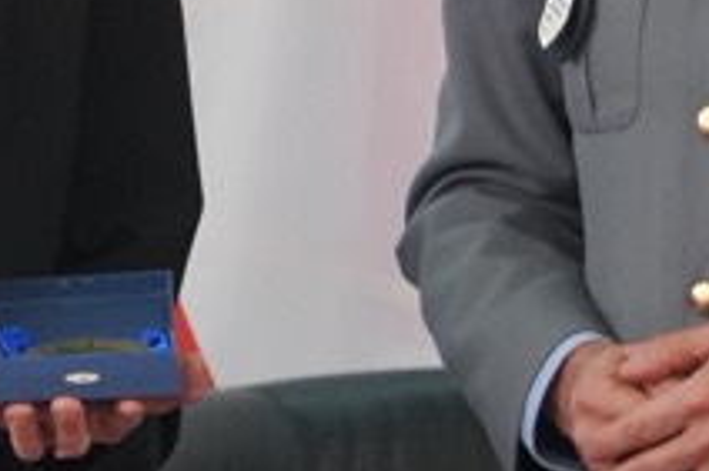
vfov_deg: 2.9
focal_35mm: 468
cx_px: -361
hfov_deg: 4.4
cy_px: -27
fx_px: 9206
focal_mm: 55
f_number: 4.5
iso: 1600
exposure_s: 1/160
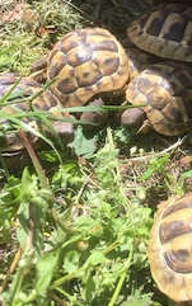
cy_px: 107
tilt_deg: -47.1
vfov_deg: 39.2
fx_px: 426
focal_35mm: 51
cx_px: 182
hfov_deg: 24.5
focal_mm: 4.15
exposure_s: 1/582
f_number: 2.2
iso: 25
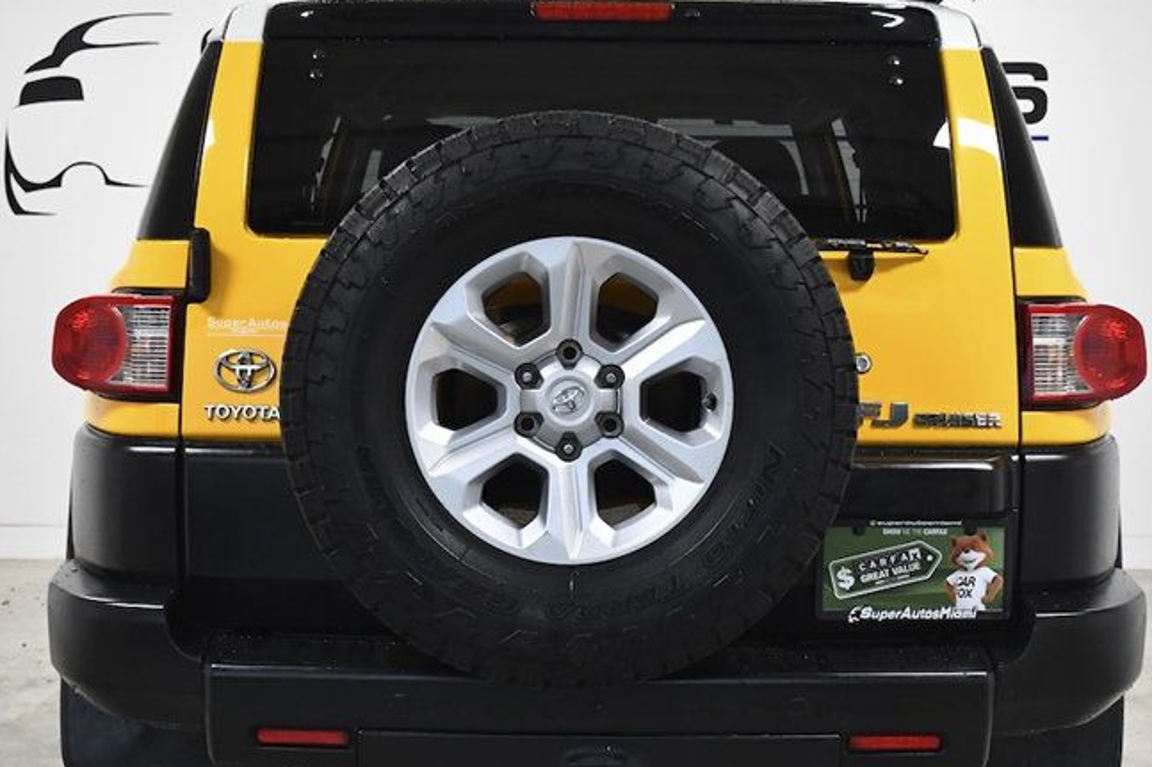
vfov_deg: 23.8
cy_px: 412
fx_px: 1823
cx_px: 580
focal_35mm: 57
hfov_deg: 35.1
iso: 2500
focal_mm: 24
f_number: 4.5
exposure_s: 1/640
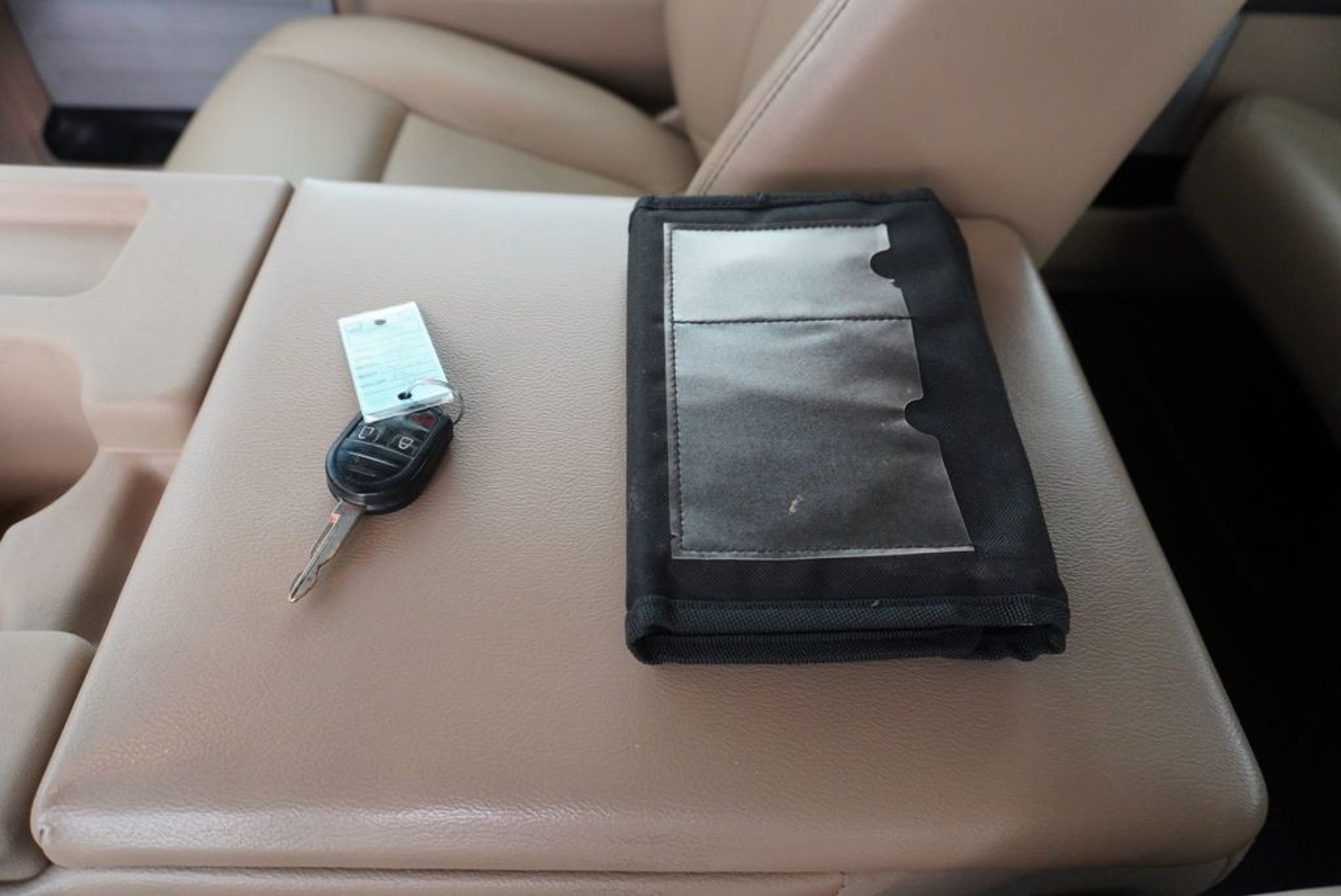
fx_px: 894
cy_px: 448
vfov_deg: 53.2
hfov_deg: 73.7
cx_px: 670
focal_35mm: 24
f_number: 4
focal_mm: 16
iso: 1000
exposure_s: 1/60
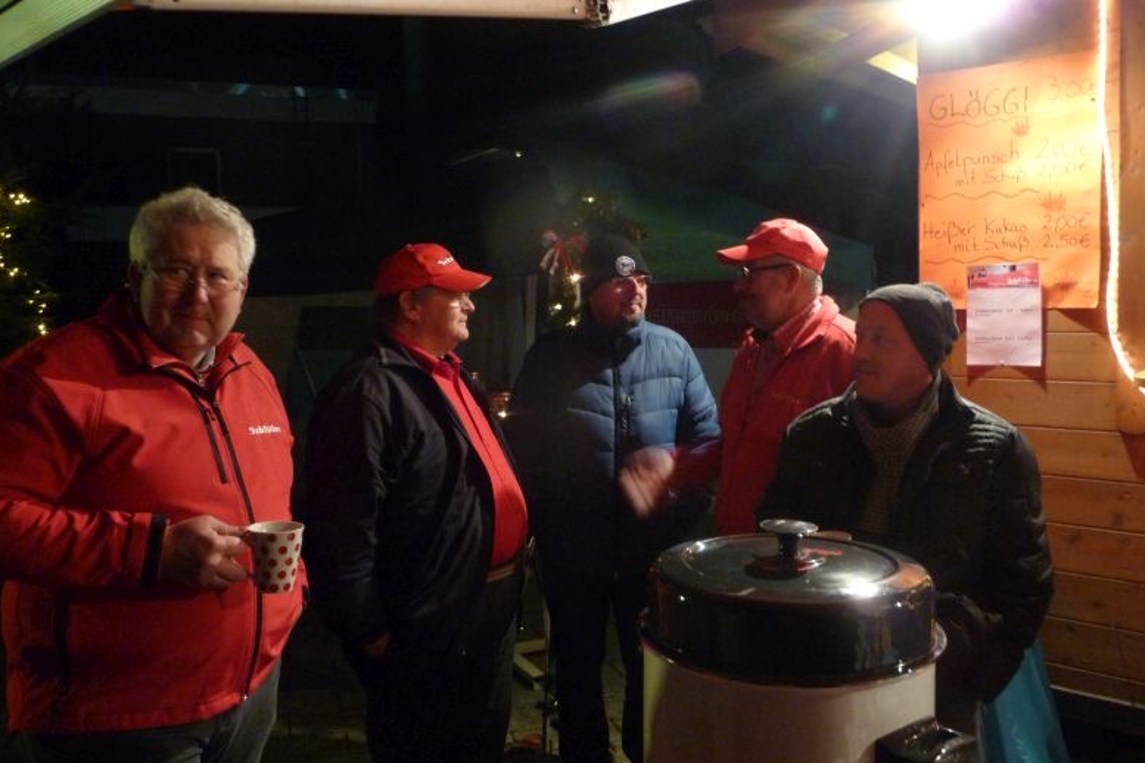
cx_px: 586
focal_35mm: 30
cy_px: 365
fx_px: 954
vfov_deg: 43.6
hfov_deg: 61.9
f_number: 3.3
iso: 400
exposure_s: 1/8
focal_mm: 4.7
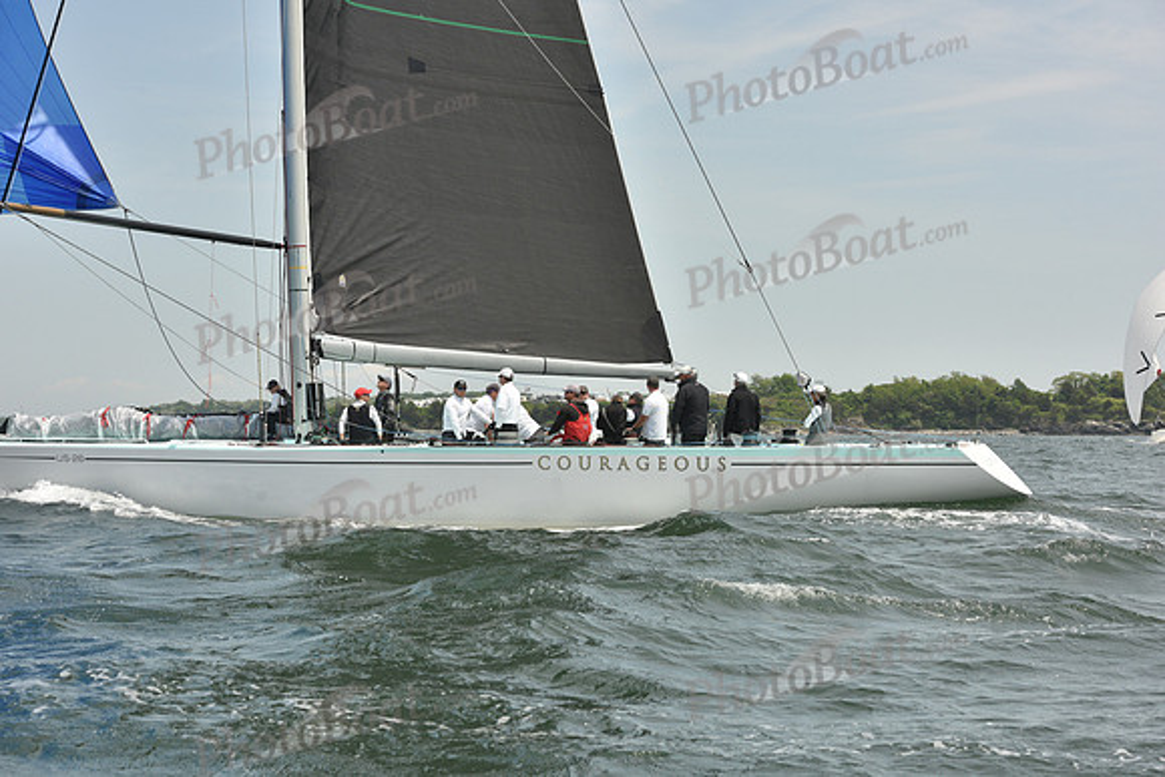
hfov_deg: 28.8
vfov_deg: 19.5
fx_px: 2266
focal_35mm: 70
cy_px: 388
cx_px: 582
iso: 400
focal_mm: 70
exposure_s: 1/1250
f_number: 10
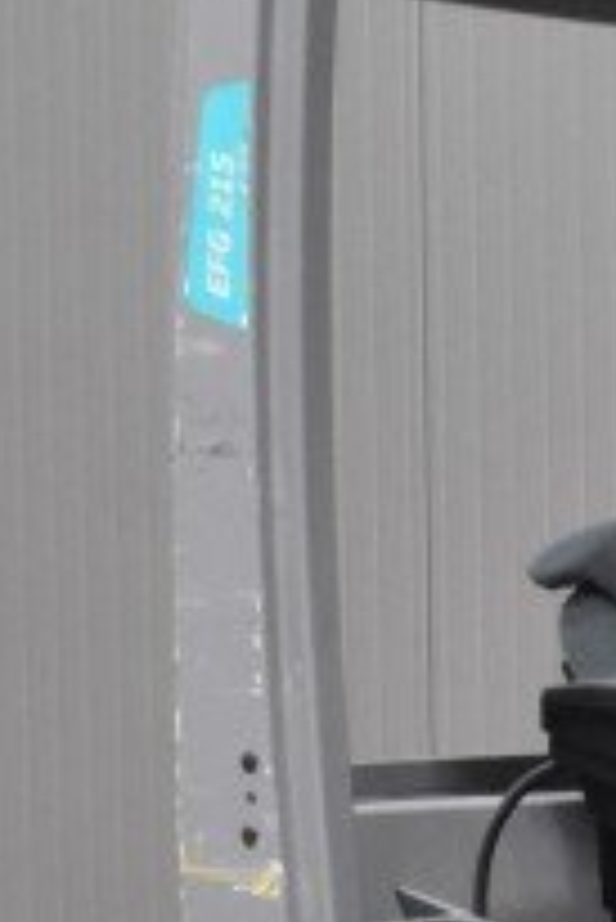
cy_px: 971
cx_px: 1385
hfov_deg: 6.8
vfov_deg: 10.5
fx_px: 4945
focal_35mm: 193
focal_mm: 22
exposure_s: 1/30
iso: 1600
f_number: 5
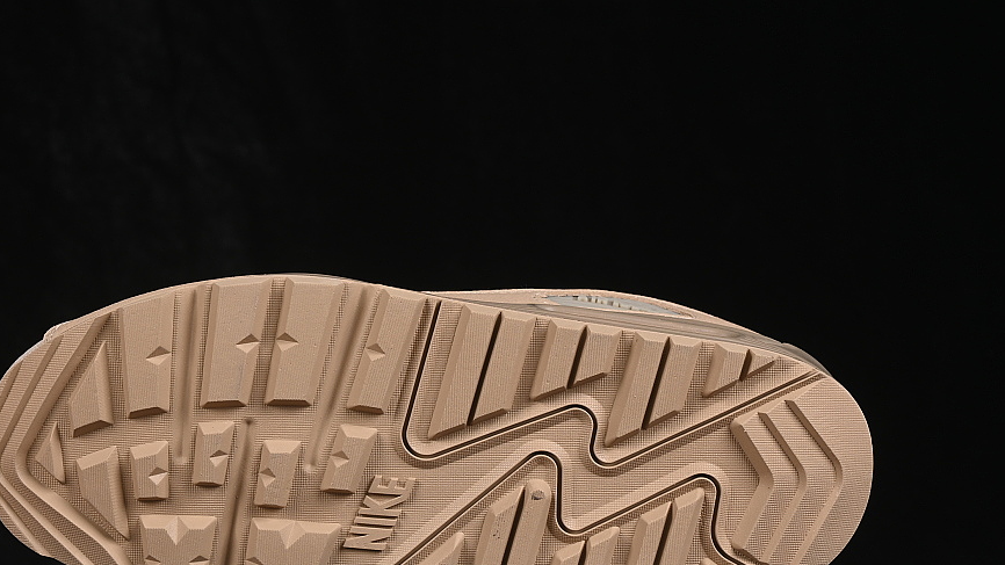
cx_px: 431
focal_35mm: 98
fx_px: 2611
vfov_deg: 12.3
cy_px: 333
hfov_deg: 21.8
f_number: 8
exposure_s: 1/80
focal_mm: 50
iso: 160
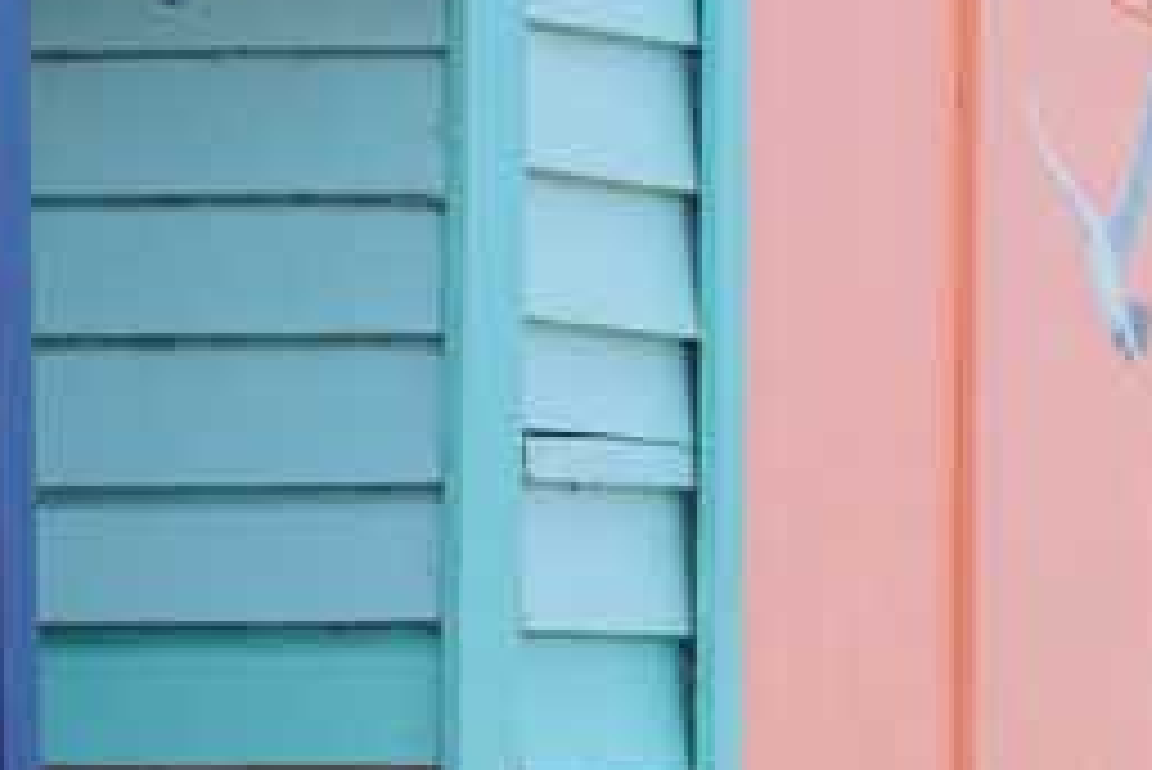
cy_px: 480
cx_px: 1652
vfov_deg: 2.5
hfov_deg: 3.8
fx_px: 17481
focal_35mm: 546
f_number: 9
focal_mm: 70
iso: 200
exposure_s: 1/100
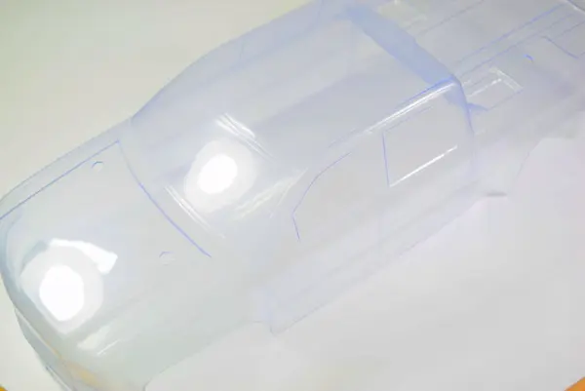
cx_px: 292
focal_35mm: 48
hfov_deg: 41.1
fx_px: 781
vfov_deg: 28.1
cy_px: 196
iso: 100
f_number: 5
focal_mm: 32
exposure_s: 1/50
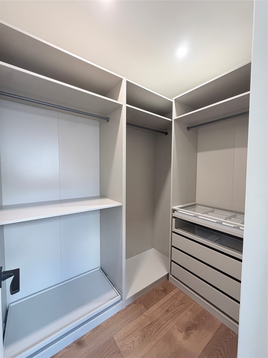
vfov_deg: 102.1
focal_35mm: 14
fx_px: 145
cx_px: 134
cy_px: 179
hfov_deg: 85.7
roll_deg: -0.7
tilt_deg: -2.9
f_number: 2.2
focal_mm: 2.22
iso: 320
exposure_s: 1/60
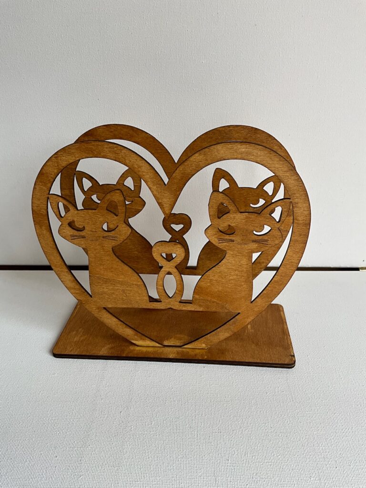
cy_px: 244
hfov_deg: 48.2
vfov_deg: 61.7
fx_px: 409
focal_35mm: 29
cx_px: 183
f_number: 1.8
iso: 25
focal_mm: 3
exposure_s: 1/344
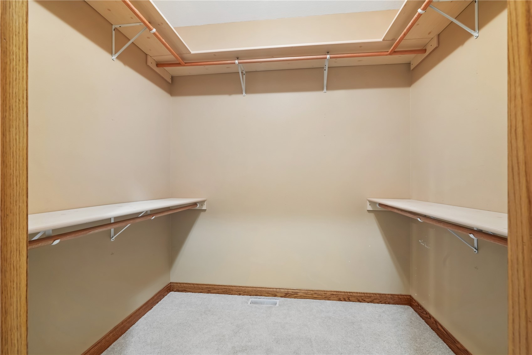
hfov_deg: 96.7
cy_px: 178
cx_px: 266
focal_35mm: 16
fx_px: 236
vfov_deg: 73.7
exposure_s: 1/1.25
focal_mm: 16
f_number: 10
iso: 400
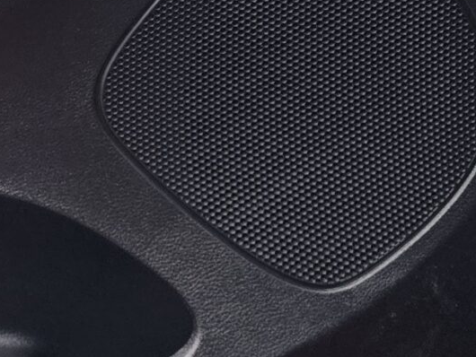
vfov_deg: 12.2
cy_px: -286
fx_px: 1527
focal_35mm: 111
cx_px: -235
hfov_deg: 16.2
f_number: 1.7
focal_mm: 6.3
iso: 250
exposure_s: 1/120
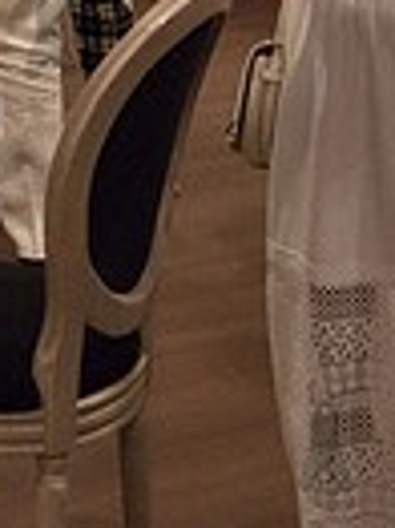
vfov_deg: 11.2
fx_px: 2591
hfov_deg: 8.4
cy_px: -266
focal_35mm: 170
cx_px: -341
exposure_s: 1/320
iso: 4000
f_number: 2
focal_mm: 35
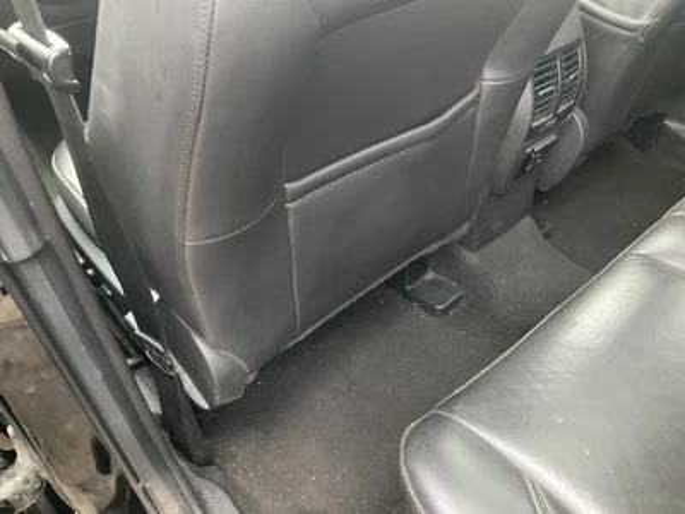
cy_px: 257
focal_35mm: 29
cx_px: 342
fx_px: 574
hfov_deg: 61.7
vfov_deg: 48.2
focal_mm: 3
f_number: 1.8
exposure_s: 1/60
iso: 250
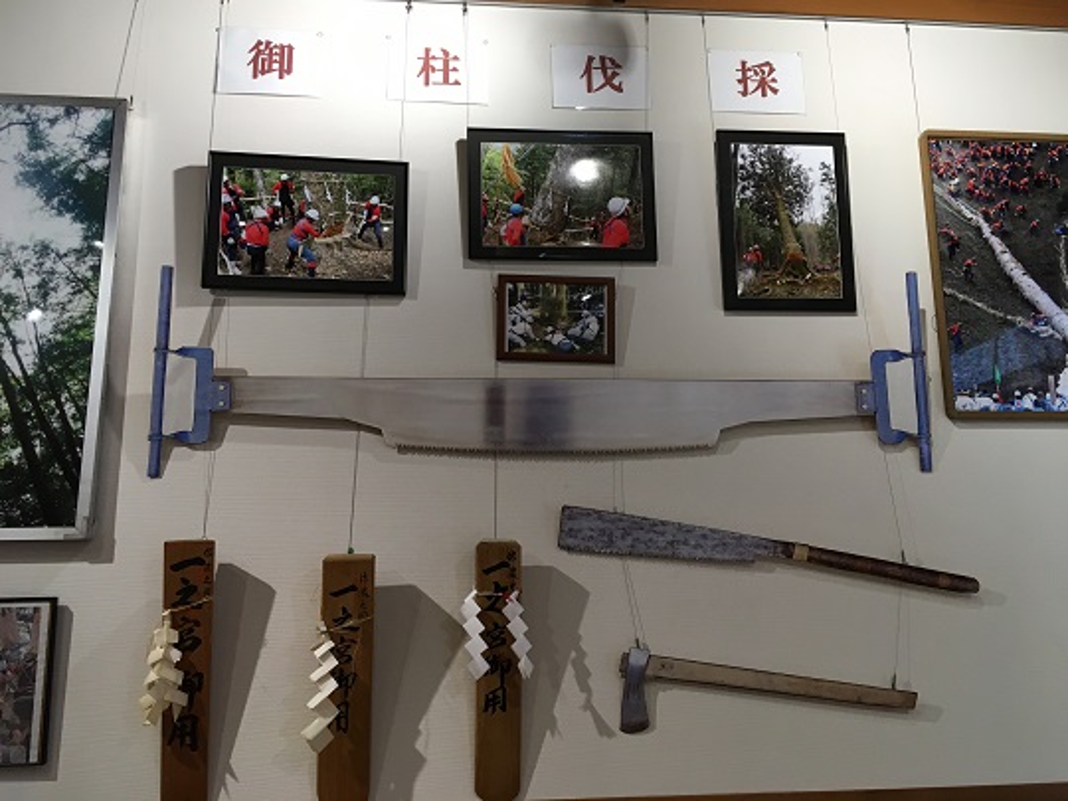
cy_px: 400
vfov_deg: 48.2
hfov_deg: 61.7
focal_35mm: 29
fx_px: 895
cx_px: 534
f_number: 2.2
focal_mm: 4.15
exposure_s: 1/30
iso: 32
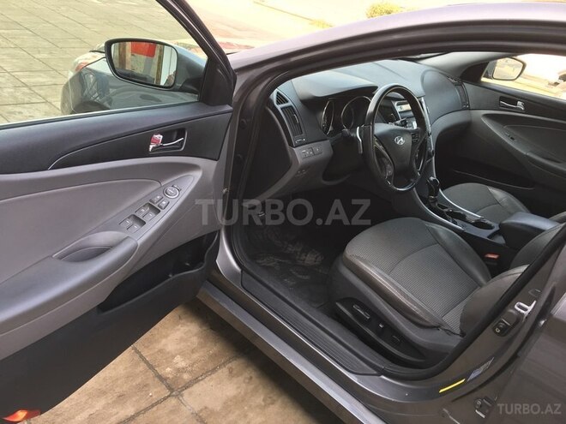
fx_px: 474
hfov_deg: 61.7
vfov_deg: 48.2
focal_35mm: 29
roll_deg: -8.3
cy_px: 212
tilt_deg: -28.9
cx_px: 283
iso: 32
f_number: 2.2
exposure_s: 1/100
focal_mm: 4.15
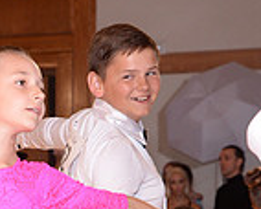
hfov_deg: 8.6
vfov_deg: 6.9
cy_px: 314
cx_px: -1
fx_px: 1717
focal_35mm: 222
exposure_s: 1/250
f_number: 5.6
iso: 1250
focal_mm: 58
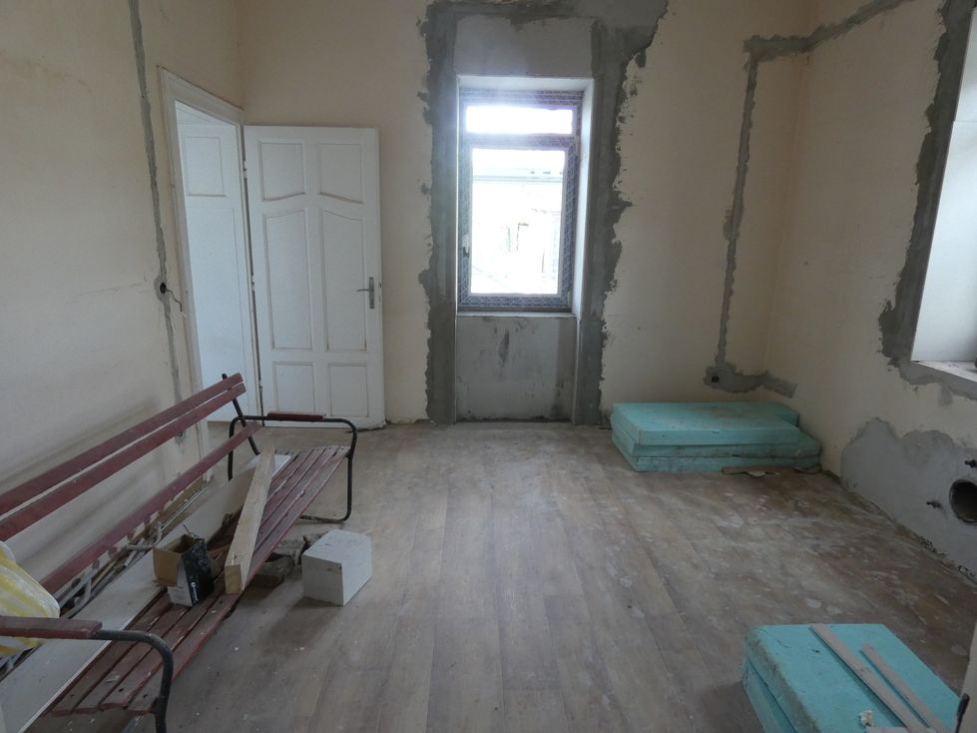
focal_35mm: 20
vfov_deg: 66.0
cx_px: 488
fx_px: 564
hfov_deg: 81.8
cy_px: 366
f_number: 2.8
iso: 250
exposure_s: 1/60
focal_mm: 3.6
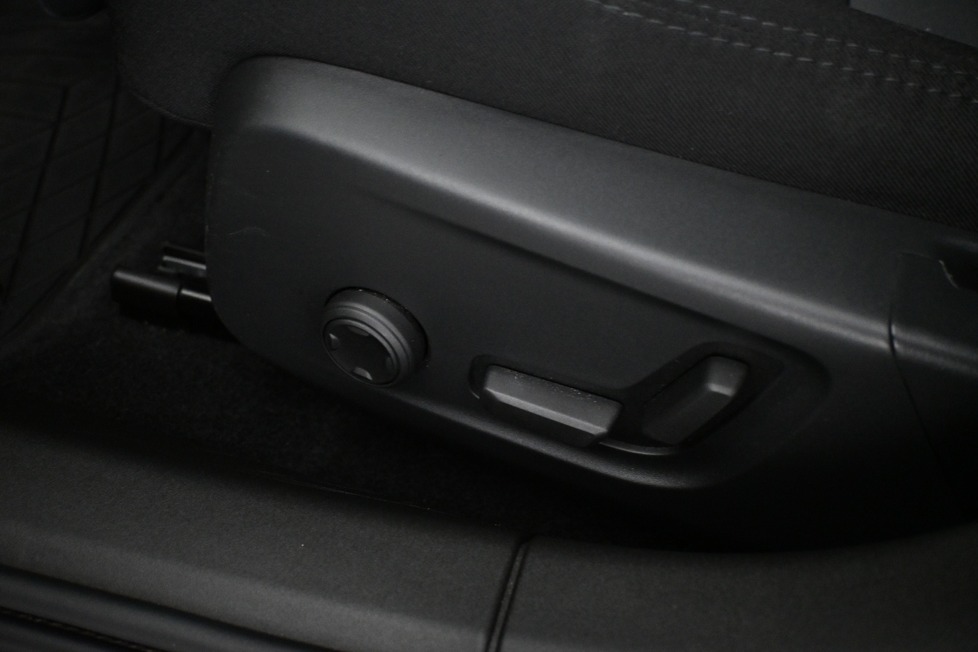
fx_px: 917
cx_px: 489
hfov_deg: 56.1
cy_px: 326
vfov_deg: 39.1
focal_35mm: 34
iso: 4000
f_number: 4
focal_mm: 22.5
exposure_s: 1/25
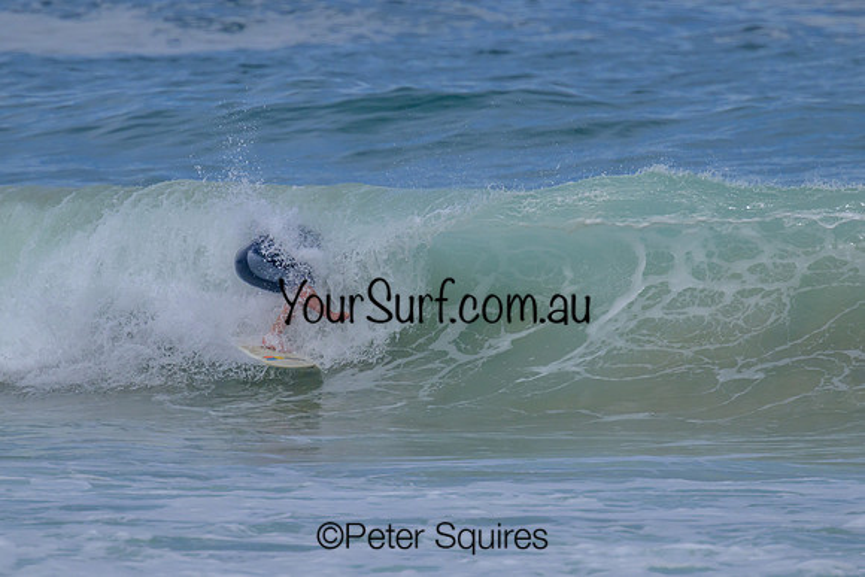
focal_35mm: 1077
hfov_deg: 1.9
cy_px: 239
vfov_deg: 1.3
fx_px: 25875
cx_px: 391
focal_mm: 800
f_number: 11
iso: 560
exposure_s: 1/2000
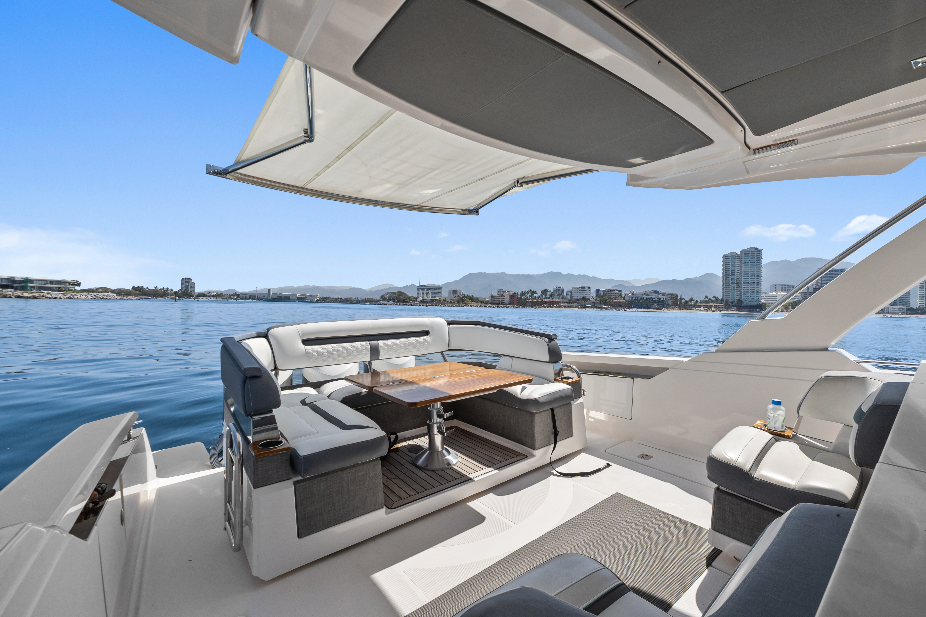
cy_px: 308
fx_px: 386
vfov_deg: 77.3
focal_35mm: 15
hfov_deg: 100.4
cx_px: 463
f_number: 9
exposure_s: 1/1000
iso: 250
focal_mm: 10
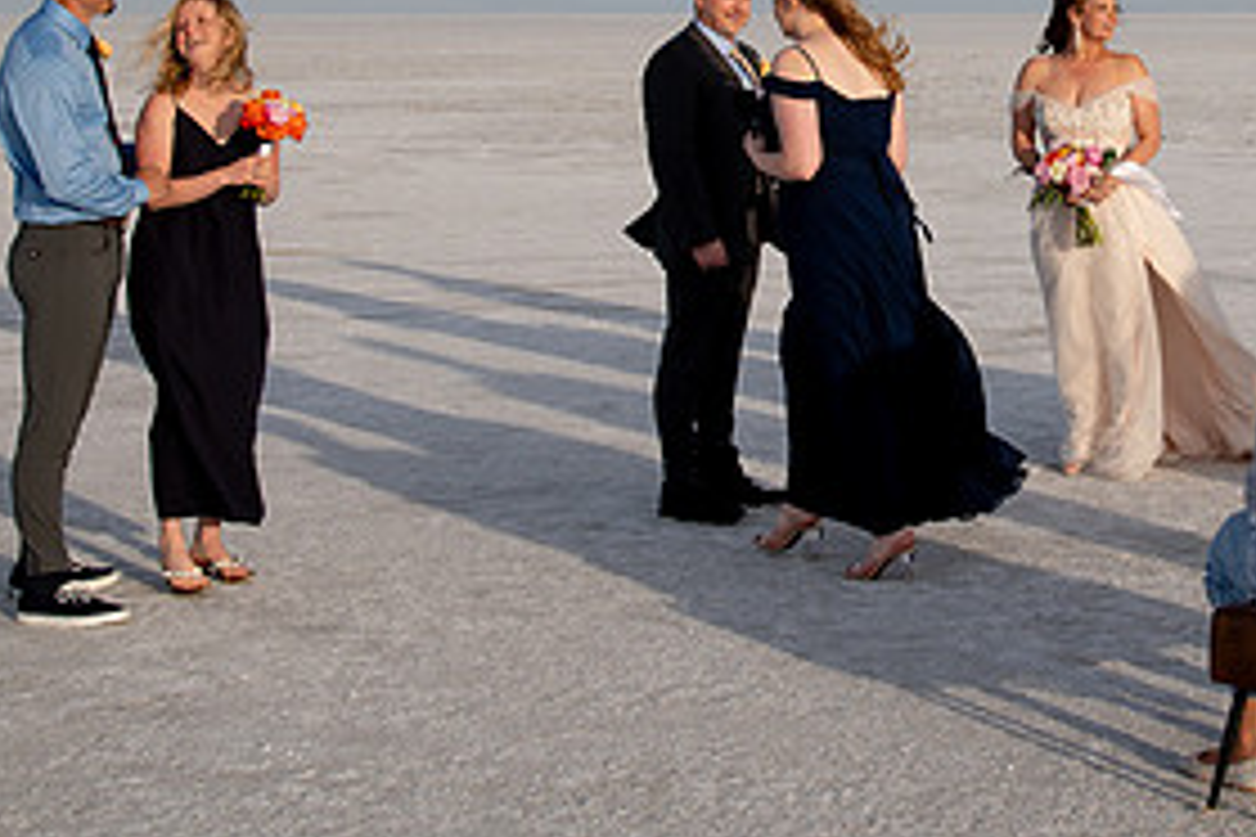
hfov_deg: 25.3
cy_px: 18
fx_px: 2756
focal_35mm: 79
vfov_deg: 16.9
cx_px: 959
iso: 200
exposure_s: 1/800
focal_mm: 38
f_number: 8
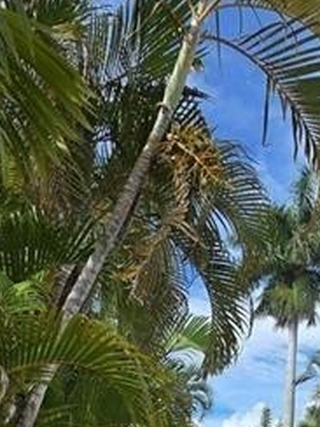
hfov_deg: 34.5
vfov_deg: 39.1
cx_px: 233
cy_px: 450
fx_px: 505
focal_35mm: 41
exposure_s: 1/2122
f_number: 2.2
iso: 50
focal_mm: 2.2
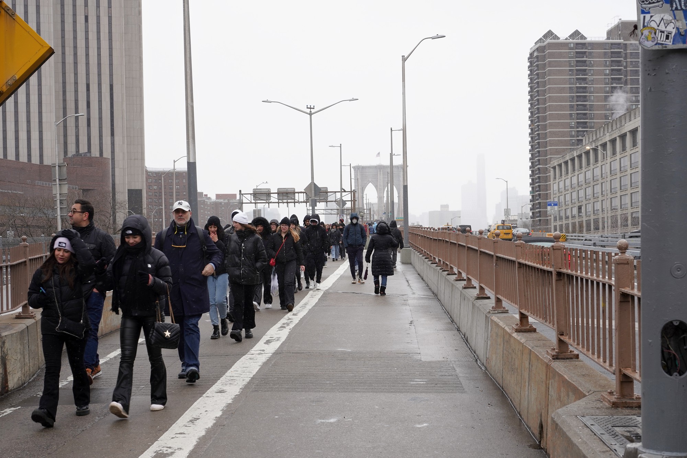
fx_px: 763
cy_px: 229
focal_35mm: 40
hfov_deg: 48.5
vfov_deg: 33.4
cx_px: 344
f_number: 8
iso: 320
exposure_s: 1/125
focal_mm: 40
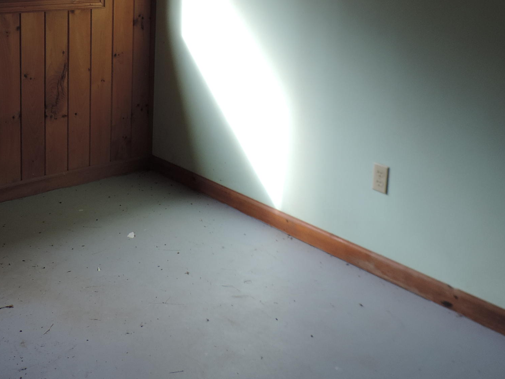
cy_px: 45
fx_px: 700
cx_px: 158
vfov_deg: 29.2
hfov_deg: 39.1
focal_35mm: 48
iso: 80
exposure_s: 1/60
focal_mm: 4.3
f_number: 3
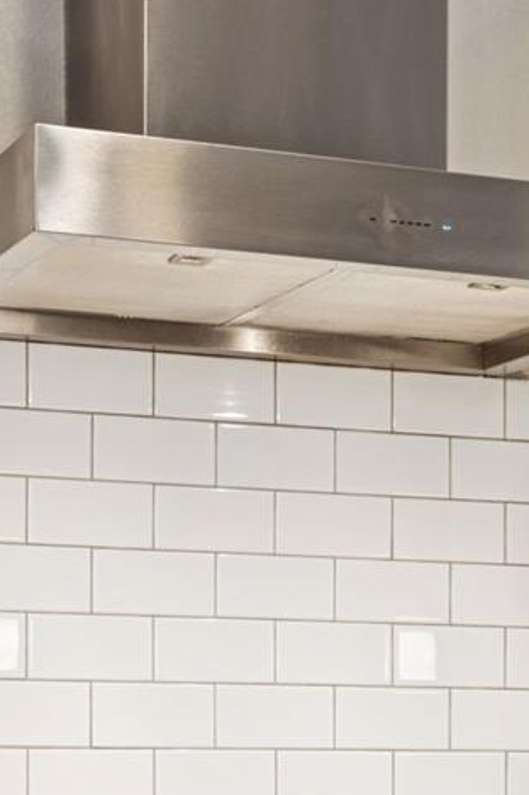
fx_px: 2318
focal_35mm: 105
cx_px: 329
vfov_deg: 19.1
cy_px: 722
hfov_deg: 13.0
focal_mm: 41
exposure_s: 1/15
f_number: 9
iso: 400
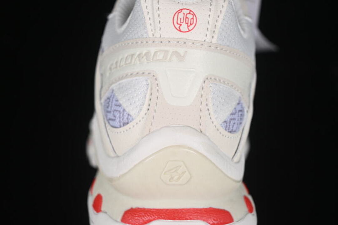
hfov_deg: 27.0
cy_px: 112
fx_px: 704
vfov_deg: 18.2
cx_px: 169
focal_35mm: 75
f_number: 7.1
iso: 160
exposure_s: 1/80
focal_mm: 50
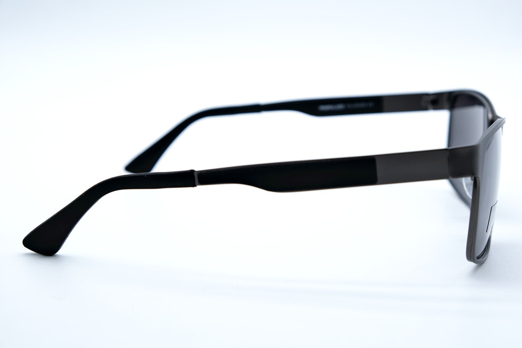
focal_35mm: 61
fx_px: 884
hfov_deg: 32.9
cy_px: 171
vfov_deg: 22.2
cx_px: 268
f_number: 5.6
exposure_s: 1/125
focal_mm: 39
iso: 160
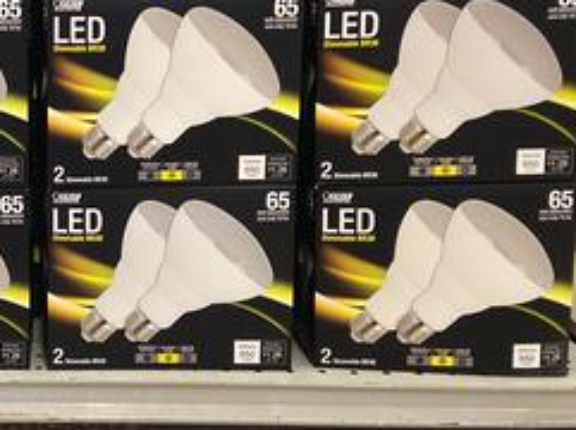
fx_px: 1063
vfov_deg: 22.7
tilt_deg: -13.2
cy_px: 127
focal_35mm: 64
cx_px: 42
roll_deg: +0.1
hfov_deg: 28.9
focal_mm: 4.12
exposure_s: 1/20
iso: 160
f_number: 2.4
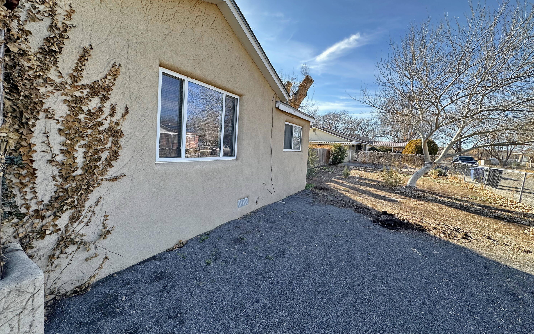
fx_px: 218
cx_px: 266
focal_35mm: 15
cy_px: 154
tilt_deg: -2.7
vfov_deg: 74.7
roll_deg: -3.0
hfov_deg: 101.5
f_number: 2.2
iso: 40
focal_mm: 2.22
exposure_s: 1/615
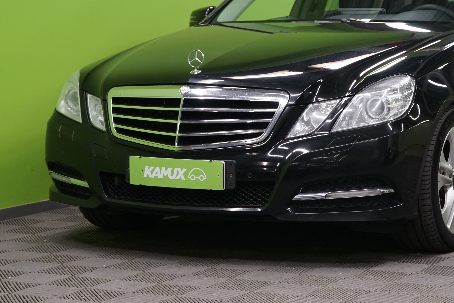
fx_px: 1438
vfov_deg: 12.0
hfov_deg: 17.8
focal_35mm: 114
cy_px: 75
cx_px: 339
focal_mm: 65
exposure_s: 1/50
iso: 800
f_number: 5.6
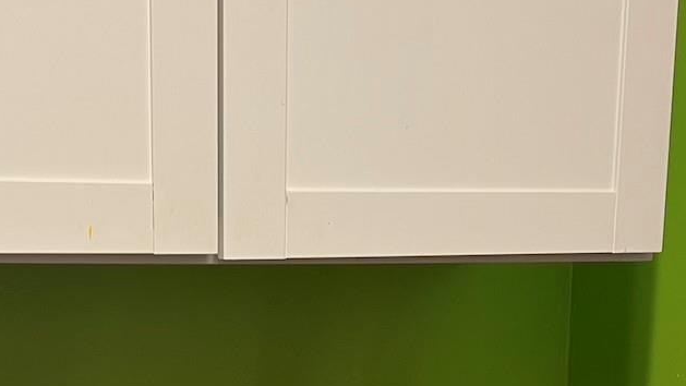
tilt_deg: -10.4
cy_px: 453
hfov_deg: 29.2
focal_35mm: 72
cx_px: 241
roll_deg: +0.0
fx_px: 1310
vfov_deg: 16.2
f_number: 1.5
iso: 160
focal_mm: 5.7
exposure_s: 1/60
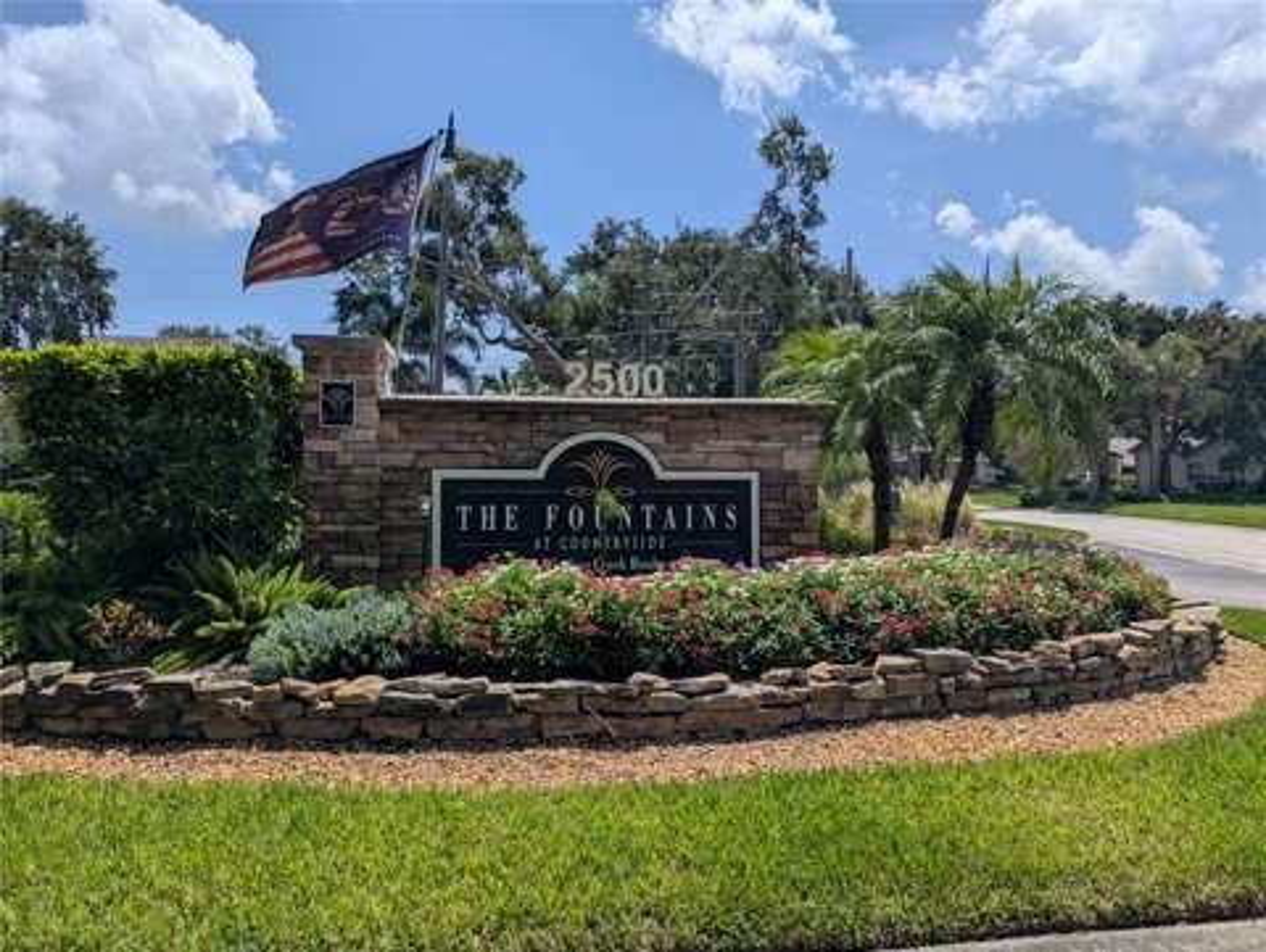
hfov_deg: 71.5
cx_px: 633
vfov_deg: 56.9
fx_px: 879
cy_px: 476
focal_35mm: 24
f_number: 1.85
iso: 47
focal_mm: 6.81
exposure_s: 1/3425
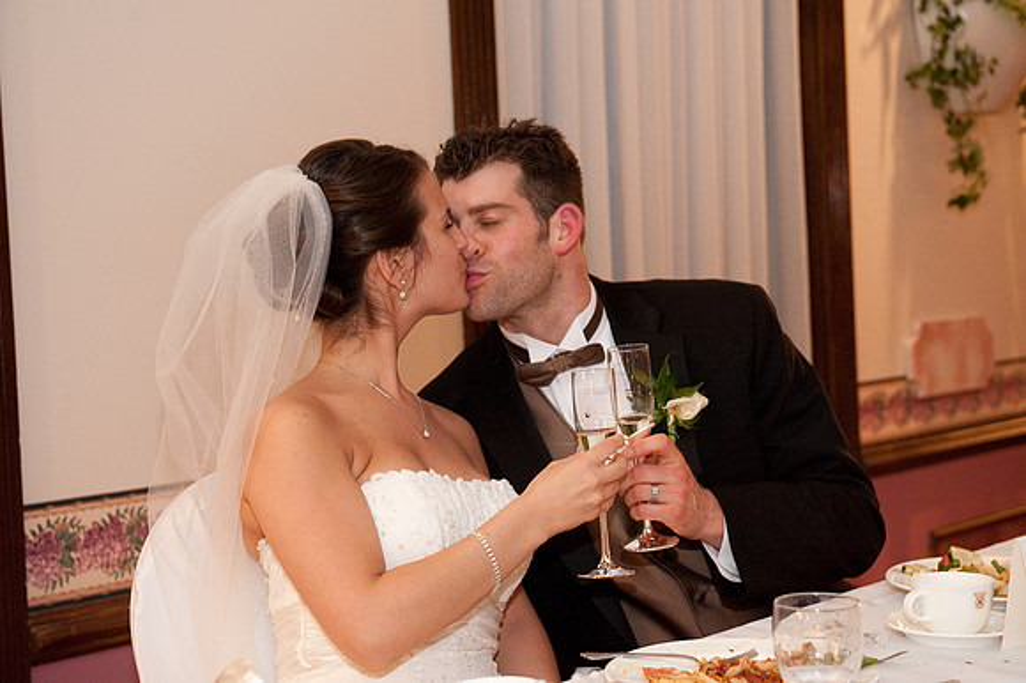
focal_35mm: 62
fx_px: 1766
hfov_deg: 32.4
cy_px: 342
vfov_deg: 21.9
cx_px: 513
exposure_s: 1/40
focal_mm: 62
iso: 3200
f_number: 5
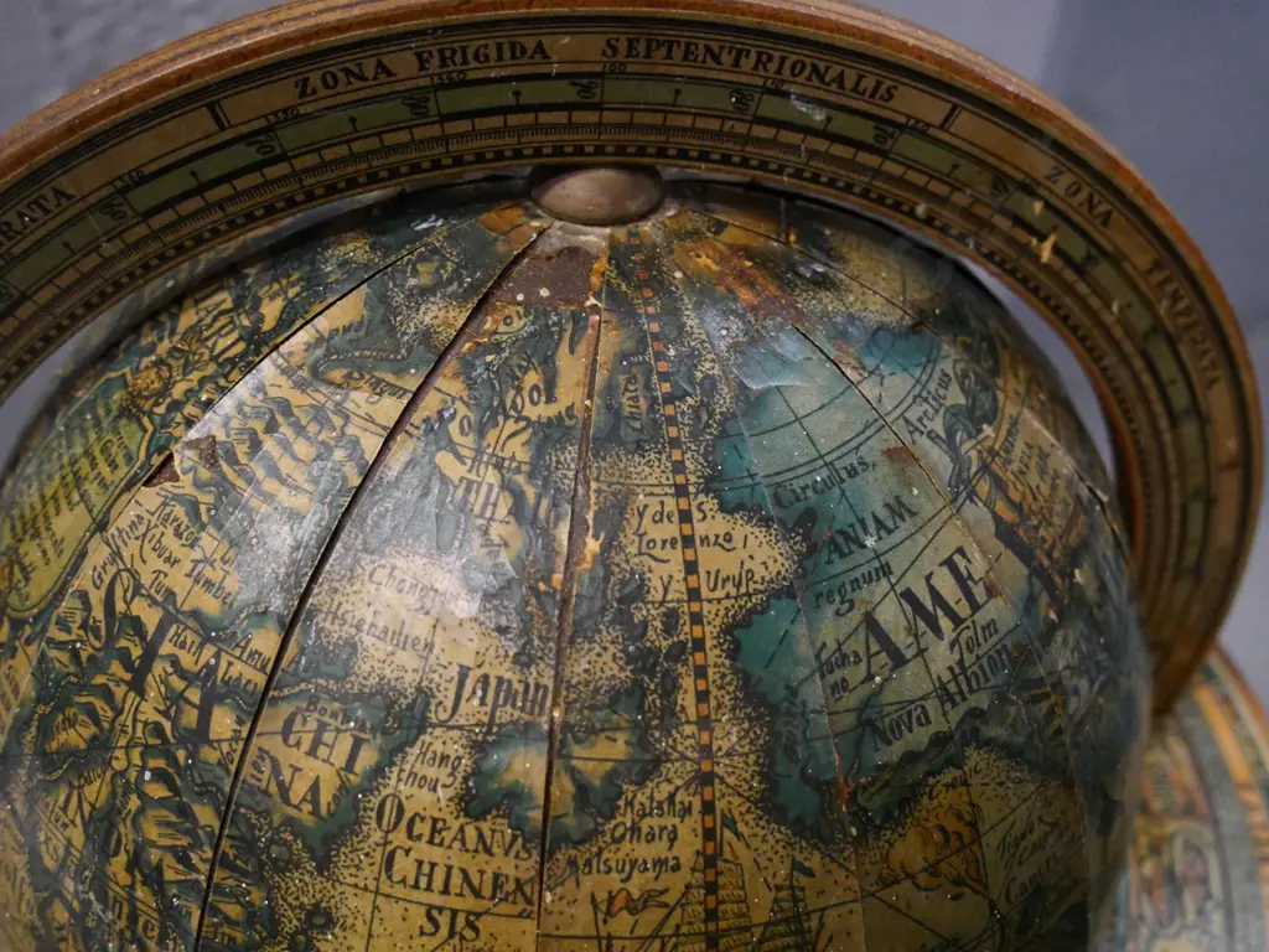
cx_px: 634
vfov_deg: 39.7
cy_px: 476
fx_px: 1320
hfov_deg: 51.4
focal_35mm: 36
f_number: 5
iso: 3200
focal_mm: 18
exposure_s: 1/160
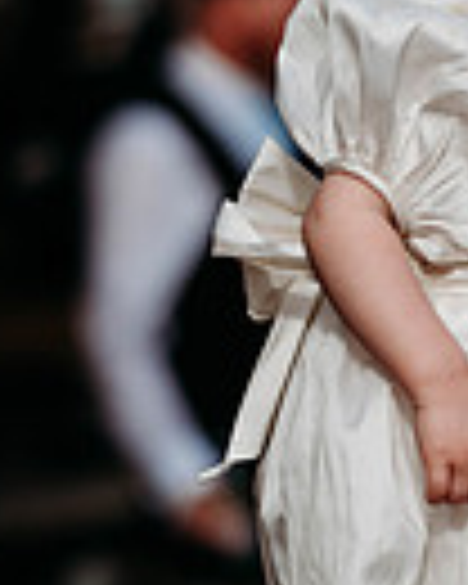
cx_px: 392
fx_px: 4796
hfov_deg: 5.6
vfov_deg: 7.0
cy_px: 212
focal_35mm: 277
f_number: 2
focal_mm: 85
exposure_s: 1/8000
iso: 200
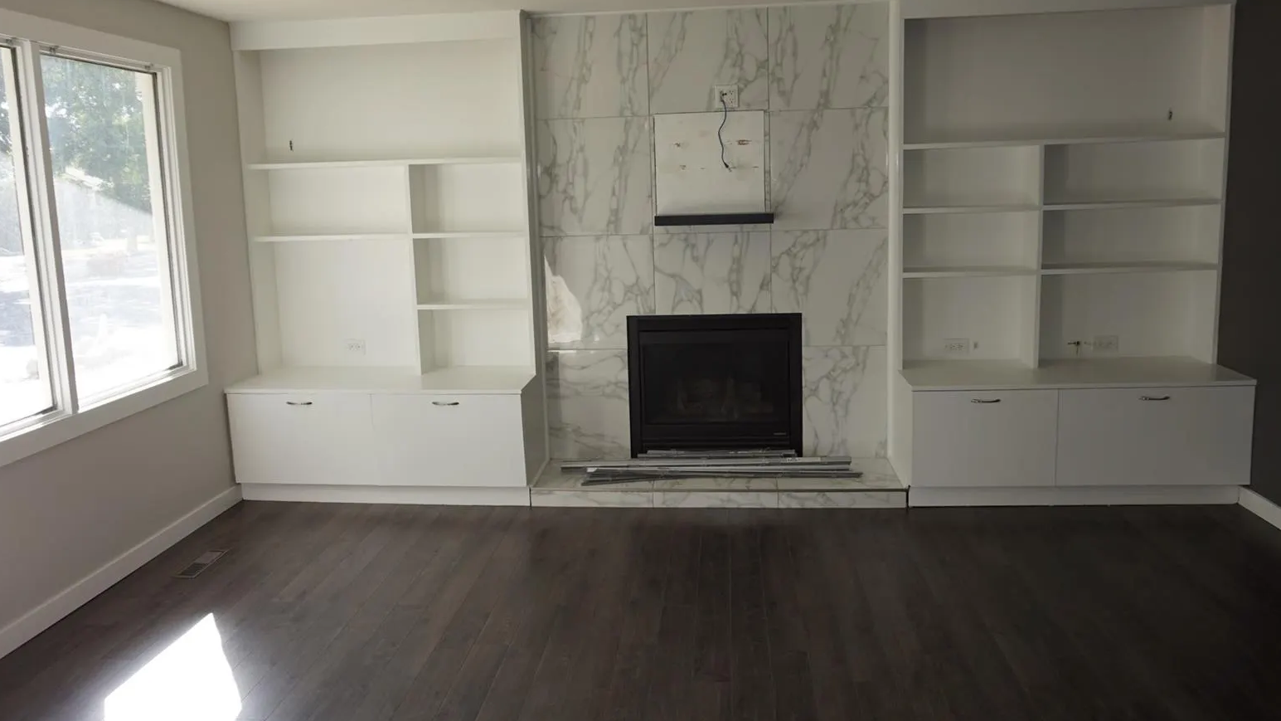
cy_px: 301
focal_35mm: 26
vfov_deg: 44.2
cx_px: 639
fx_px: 883
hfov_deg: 71.9
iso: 100
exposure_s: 1/60
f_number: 4.5
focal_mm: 16
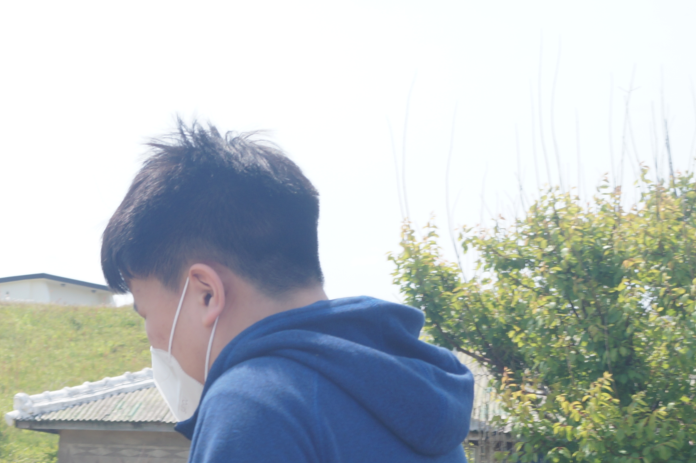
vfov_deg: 15.6
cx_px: 148
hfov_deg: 23.1
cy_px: 371
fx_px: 1680
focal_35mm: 87
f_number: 8
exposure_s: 1/160
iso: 100
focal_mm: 28
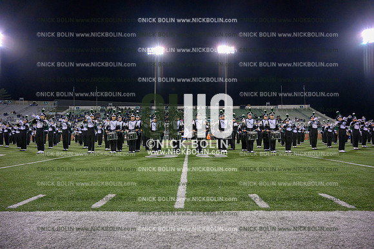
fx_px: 249
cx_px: 187
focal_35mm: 24
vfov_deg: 53.2
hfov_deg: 73.7
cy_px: 124
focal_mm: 24
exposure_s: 1/1000
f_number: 4
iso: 5000
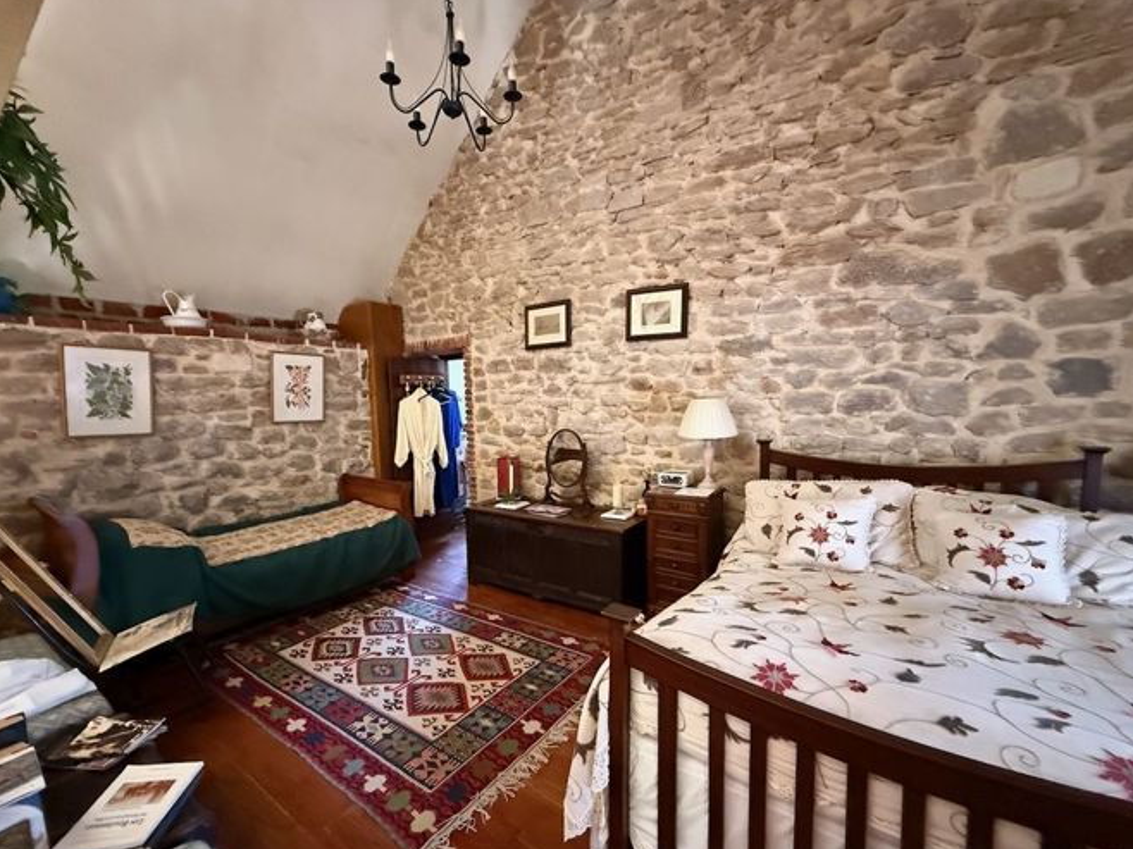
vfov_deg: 81.7
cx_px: 547
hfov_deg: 98.2
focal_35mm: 15
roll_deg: +0.9
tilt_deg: -5.2
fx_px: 491
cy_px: 444
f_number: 2.2
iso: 1250
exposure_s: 1/58
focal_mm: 2.22
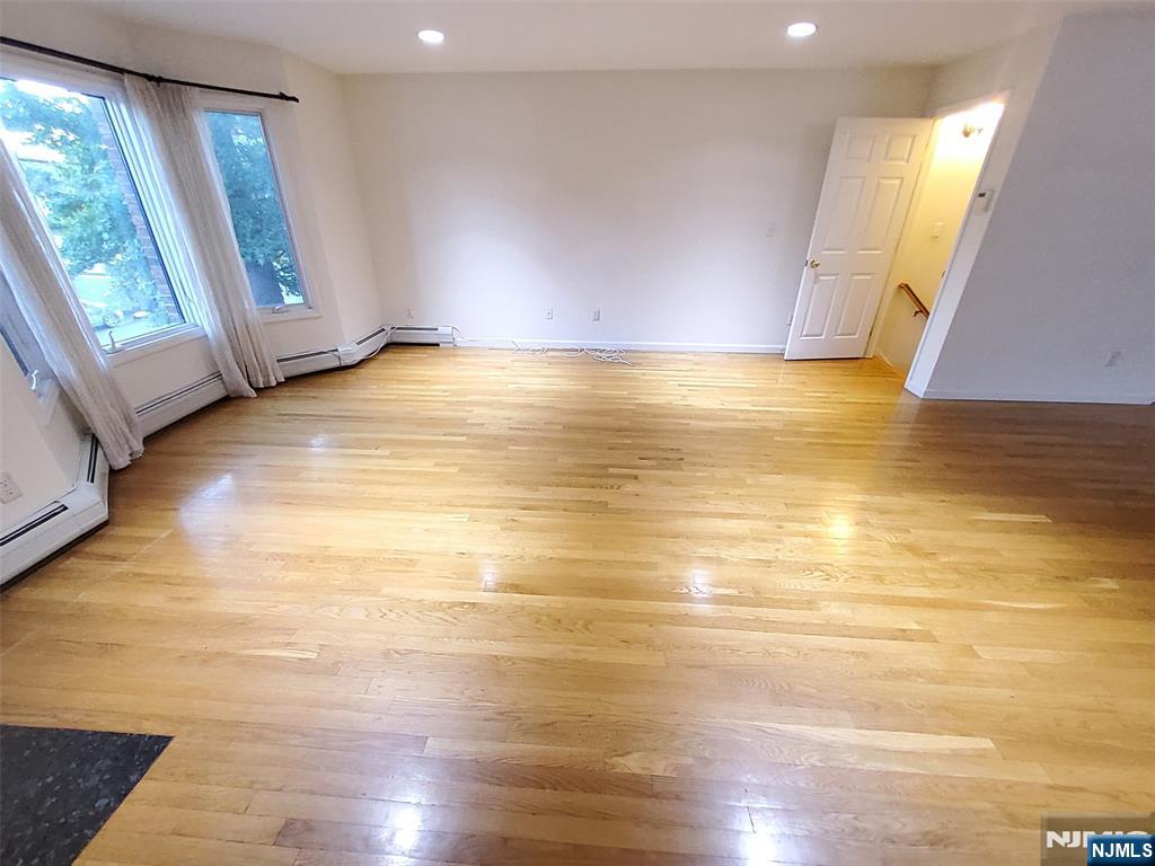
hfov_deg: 106.2
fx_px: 434
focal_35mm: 13
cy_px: 433
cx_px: 578
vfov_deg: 89.9
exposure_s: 1/29
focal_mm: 1.13
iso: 500
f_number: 2.2
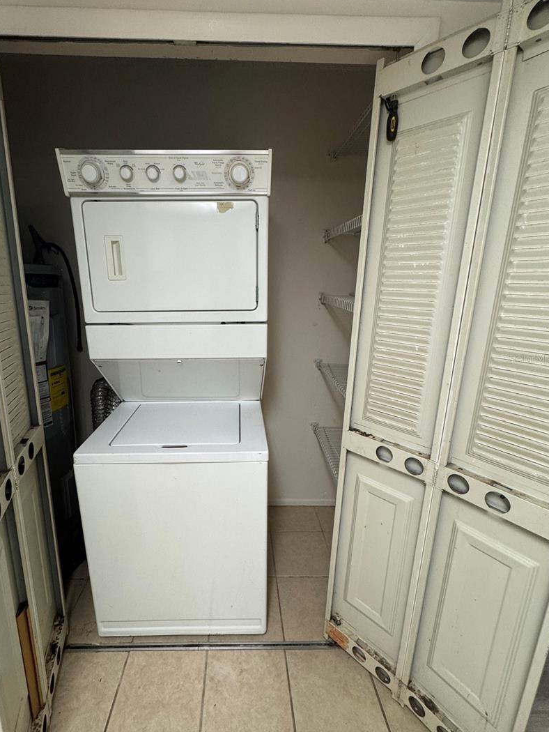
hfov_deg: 77.8
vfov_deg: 94.5
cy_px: 358
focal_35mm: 16
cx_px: 243
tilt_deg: -11.2
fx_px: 338
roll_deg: +0.7
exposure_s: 1/60
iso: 160
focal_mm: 2.22
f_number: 2.2
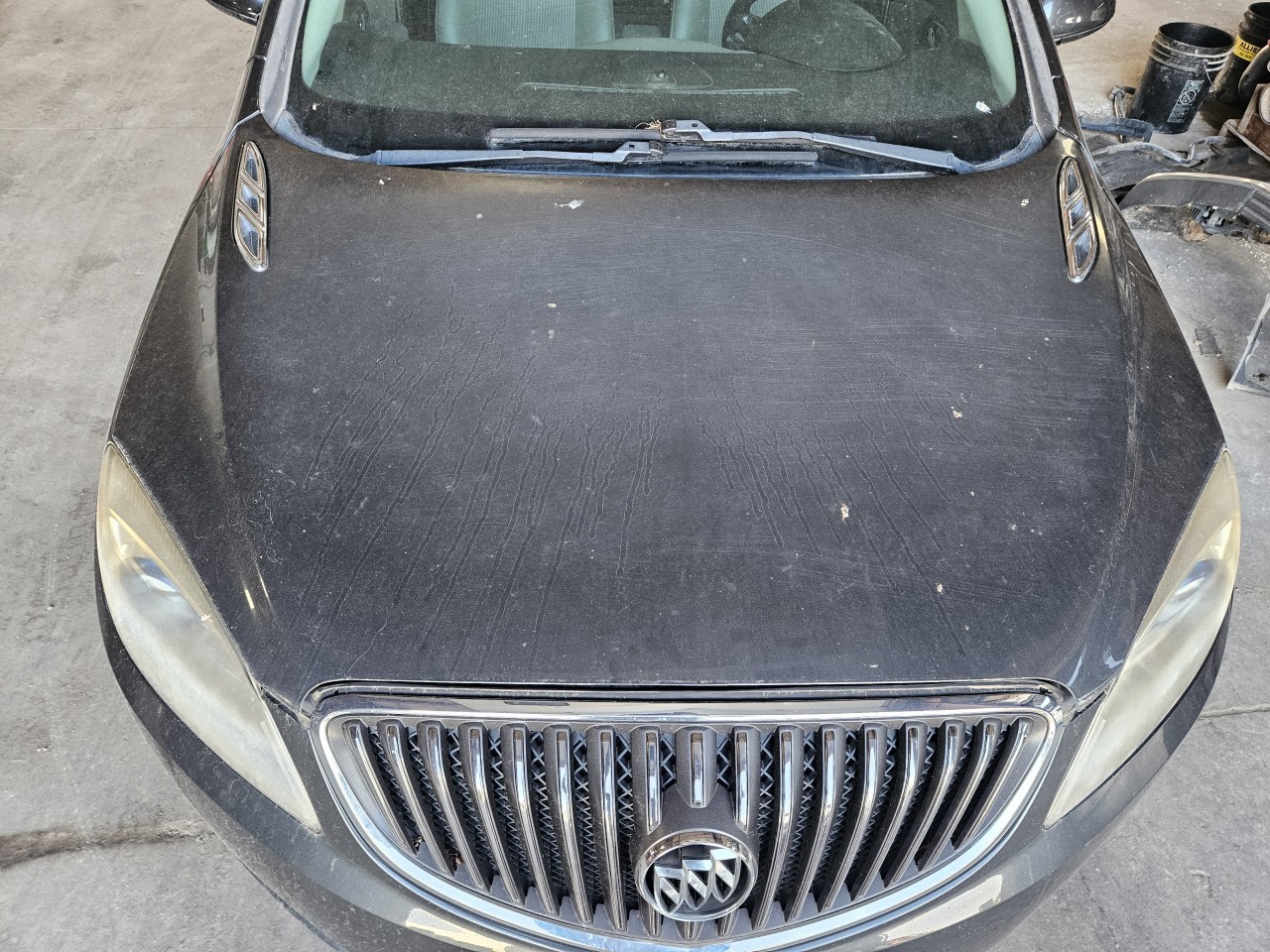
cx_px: 635
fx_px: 844
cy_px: 476
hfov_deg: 73.9
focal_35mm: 23
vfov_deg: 58.9
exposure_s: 1/120
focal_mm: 5.4
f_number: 1.8
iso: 320
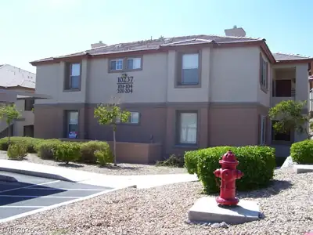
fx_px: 307
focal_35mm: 34
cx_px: 156
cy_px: 118
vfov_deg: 41.8
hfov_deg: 54.0
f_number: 4.8
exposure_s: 1/350
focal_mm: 5.6
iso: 80
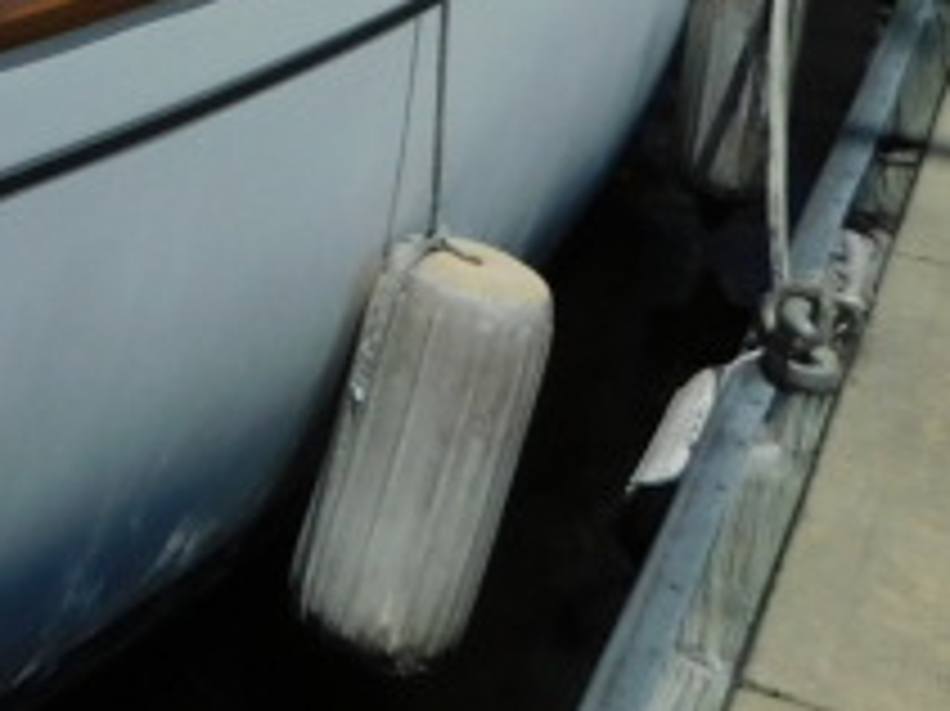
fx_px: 2496
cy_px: -292
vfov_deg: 15.2
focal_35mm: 91
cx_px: -554
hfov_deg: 18.6
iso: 125
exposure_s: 1/1500
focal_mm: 4.1
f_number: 6
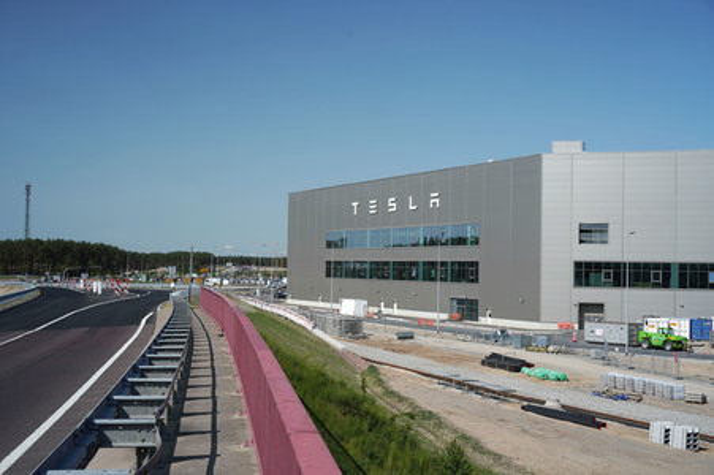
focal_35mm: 47
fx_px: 931
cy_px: 238
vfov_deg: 28.6
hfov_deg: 41.9
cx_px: 357
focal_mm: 47
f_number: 8
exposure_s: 1/200
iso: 100
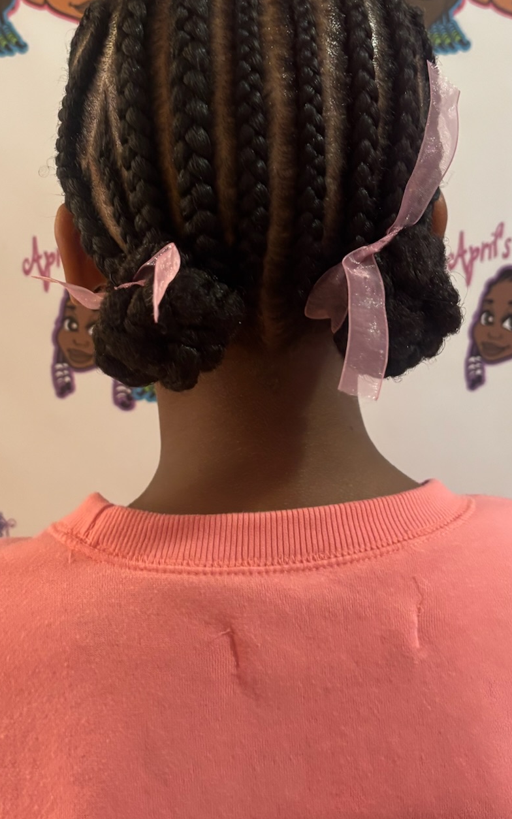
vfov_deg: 44.1
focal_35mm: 45
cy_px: 316
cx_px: 242
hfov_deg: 28.6
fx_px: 1004
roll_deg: +0.3
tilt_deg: -12.8
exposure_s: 1/60
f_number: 1.6
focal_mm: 5.96
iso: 400
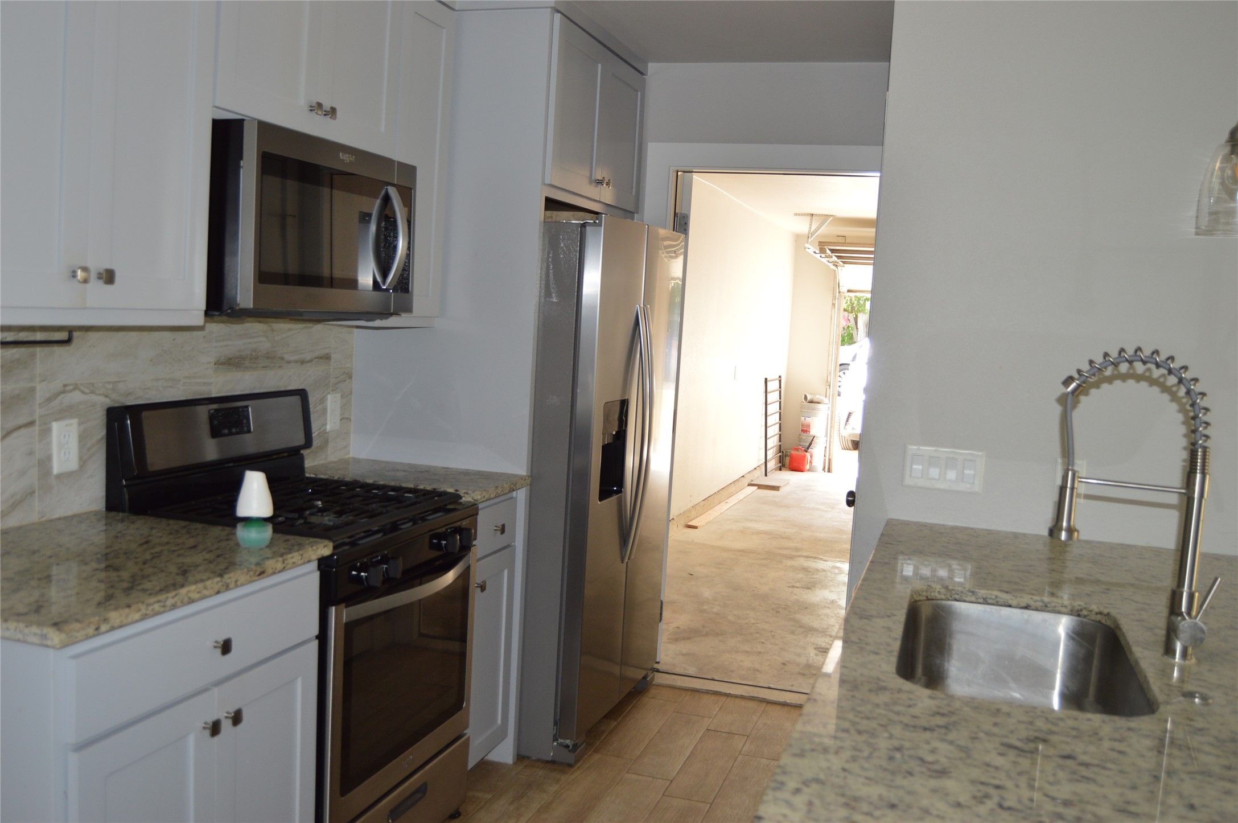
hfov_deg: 62.0
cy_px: 412
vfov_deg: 43.5
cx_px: 619
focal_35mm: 30
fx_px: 1031
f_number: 4
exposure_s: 1/100
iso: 400
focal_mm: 20
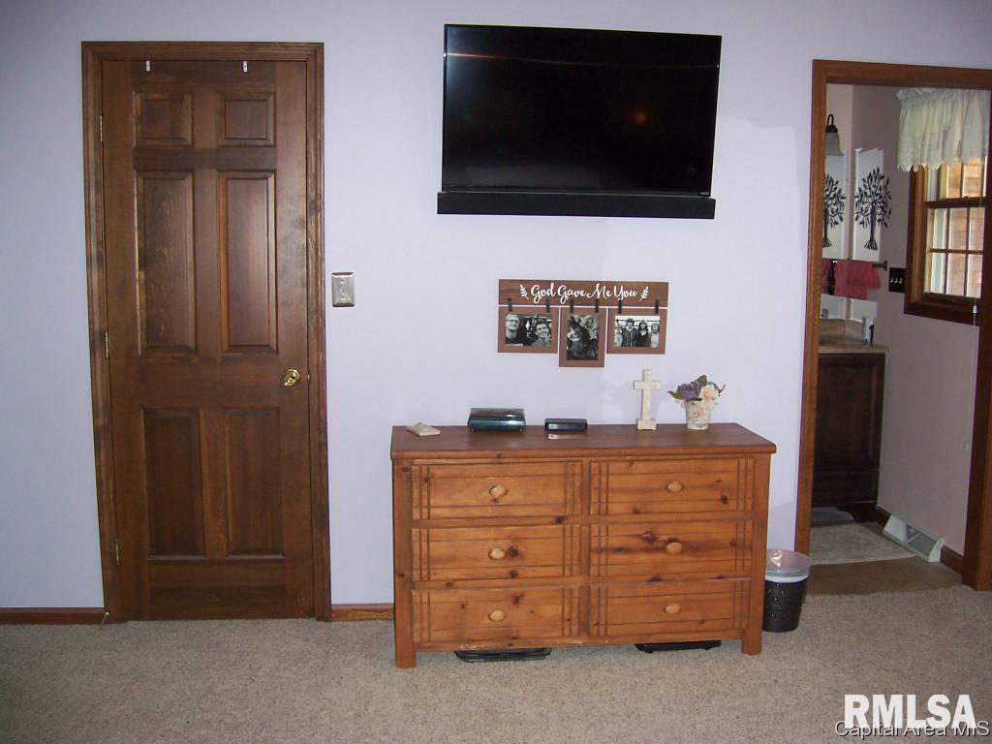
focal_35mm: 36
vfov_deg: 39.7
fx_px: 1032
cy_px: 372
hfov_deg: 51.4
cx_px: 496
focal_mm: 6
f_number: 3
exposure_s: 1/60
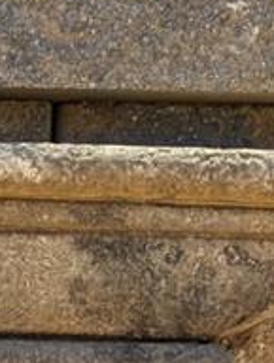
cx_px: -211
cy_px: 1086
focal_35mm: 187
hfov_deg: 7.7
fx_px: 1965
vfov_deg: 8.7
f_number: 1.85
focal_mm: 6.81
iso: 25
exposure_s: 1/308
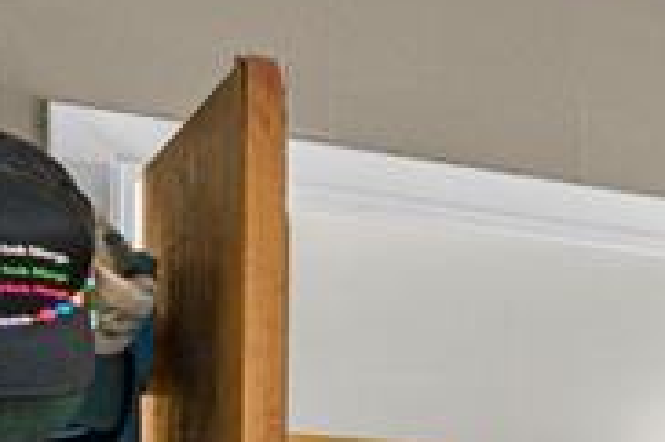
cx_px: 1849
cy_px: 668
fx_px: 1661
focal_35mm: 90
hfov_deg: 12.6
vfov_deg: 14.2
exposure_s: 1/5
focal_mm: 16
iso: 400
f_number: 10
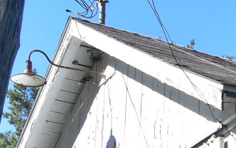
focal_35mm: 174
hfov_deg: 10.7
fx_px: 1120
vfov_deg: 6.9
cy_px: 431
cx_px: 522
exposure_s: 1/250
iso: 400
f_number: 10
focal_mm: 18
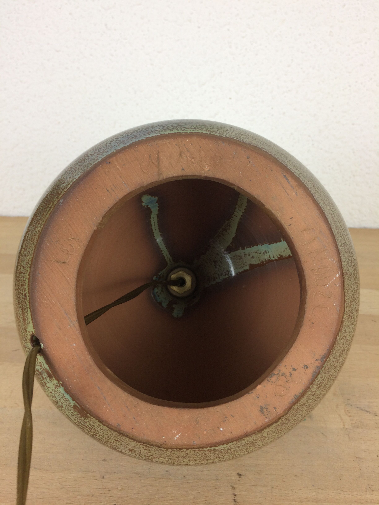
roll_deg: -0.3
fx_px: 423
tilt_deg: -26.9
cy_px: 252
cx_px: 190
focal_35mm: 29
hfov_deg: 48.2
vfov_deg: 61.7
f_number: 2.2
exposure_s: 1/50
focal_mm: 4.15
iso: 40
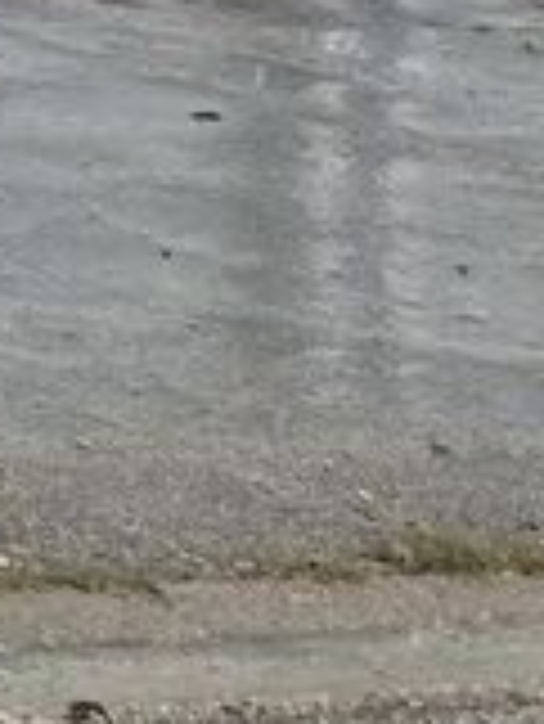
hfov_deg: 6.8
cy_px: -630
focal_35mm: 165
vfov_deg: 11.1
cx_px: -1722
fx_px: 3453
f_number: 1.5
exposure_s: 1/1112
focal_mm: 5.7
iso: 50
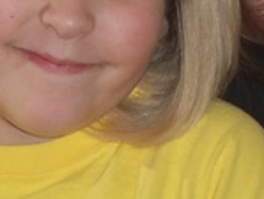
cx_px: 156
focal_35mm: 330
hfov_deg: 6.0
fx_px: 2519
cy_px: -151
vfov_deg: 4.5
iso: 125
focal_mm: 13.7
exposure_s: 1/80
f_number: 5
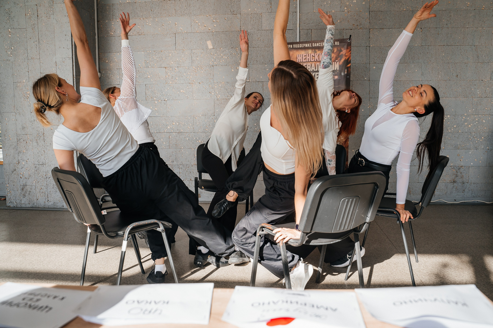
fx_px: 405
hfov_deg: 62.6
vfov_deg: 44.0
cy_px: 164
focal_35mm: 30
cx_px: 256
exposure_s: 1/250
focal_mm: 28
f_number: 5.6
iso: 180
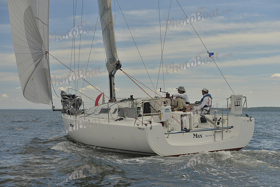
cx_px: 140
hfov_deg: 28.8
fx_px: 545
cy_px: 94
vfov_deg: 19.5
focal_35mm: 70
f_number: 6.3
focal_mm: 70
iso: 200
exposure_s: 1/640
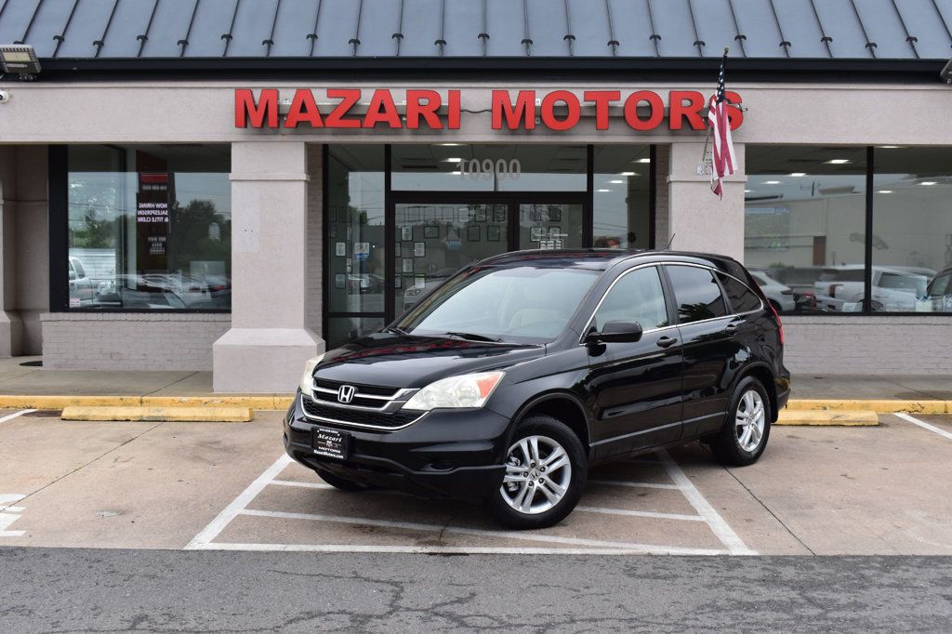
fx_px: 1150
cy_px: 317
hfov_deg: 45.0
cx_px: 476
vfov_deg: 30.8
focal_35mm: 44
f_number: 10
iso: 400
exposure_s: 1/200
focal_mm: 29
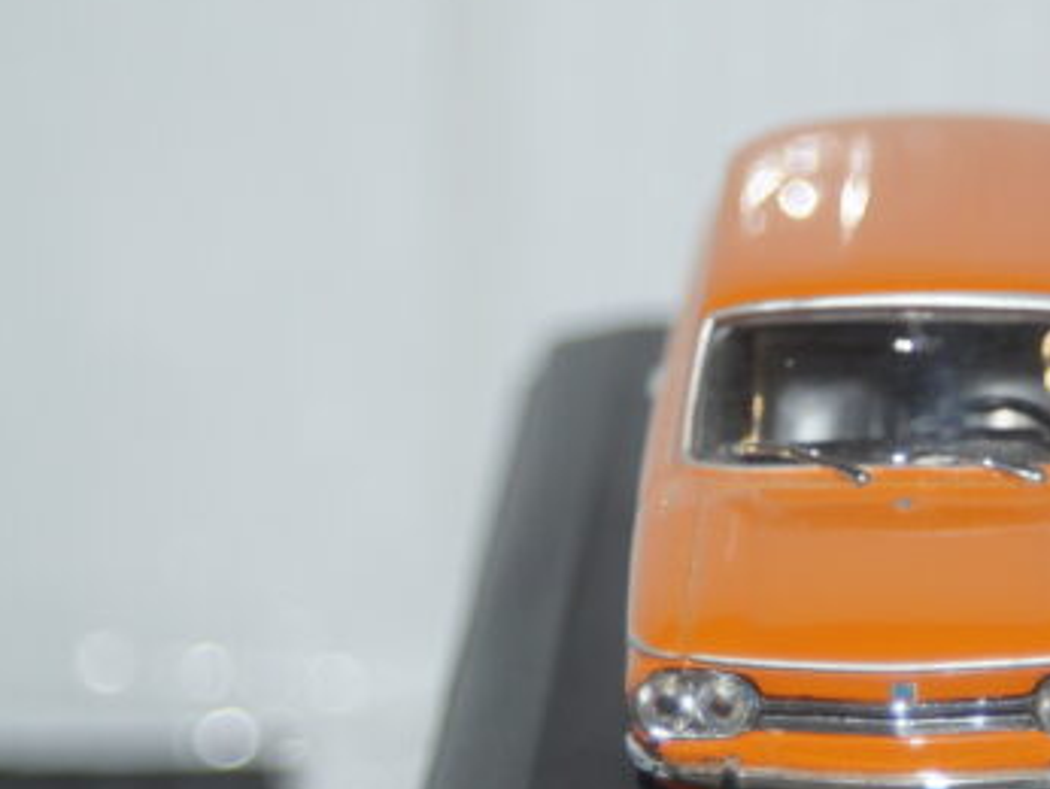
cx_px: 898
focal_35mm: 200
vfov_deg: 7.4
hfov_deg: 9.8
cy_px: 537
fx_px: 6071
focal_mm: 80
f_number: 5.6
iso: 400
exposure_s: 1/80
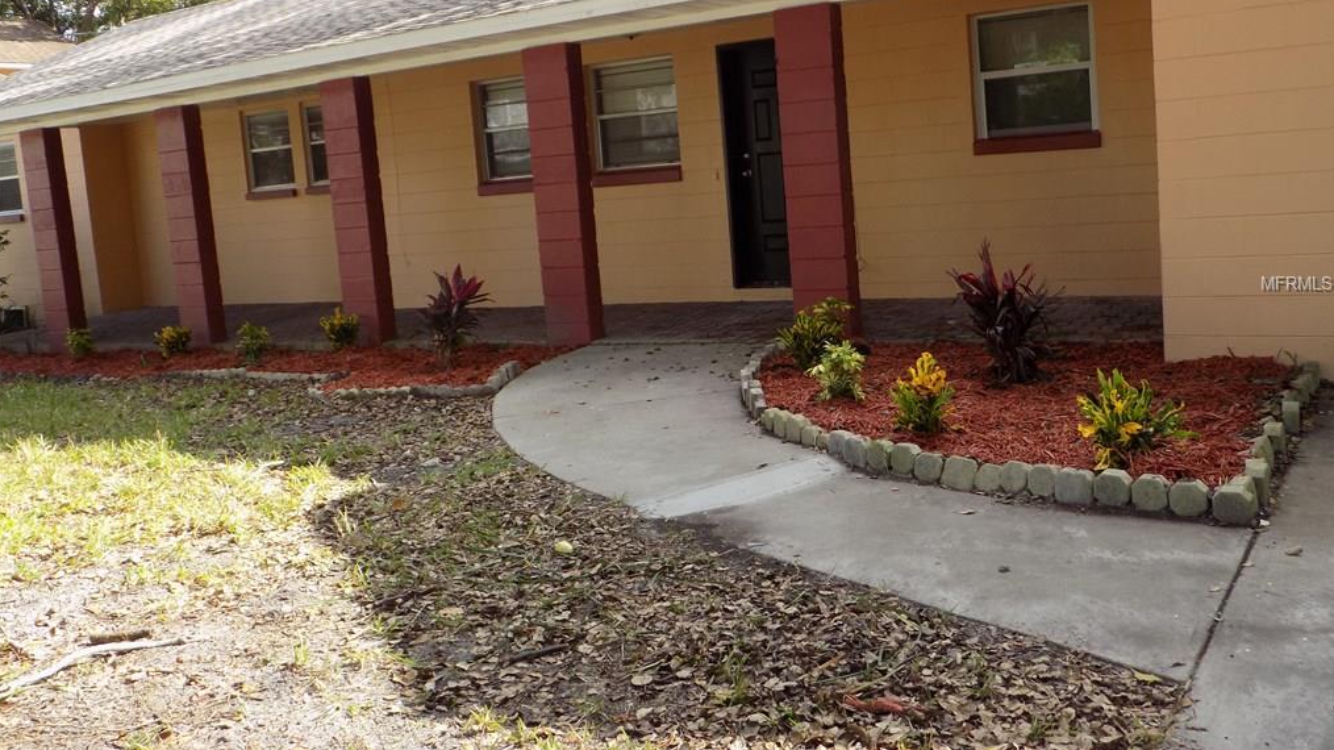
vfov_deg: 35.4
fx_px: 1167
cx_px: 667
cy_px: 284
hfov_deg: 59.5
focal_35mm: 33
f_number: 3.3
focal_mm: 5.3
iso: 80
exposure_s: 1/160
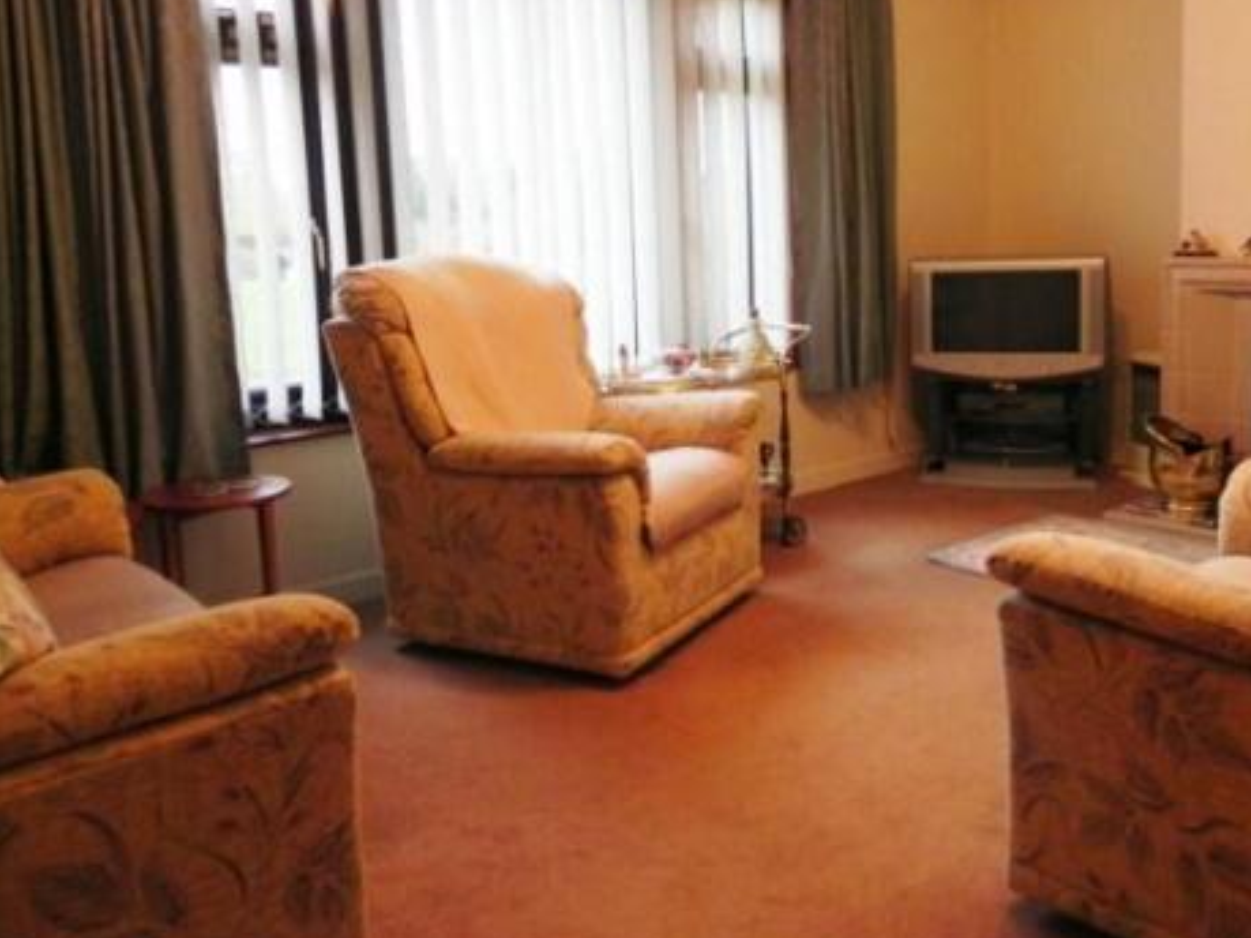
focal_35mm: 33
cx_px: 698
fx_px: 1192
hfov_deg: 55.2
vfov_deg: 42.8
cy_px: 394
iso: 400
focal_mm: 4.6
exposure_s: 1/28.5
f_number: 2.8
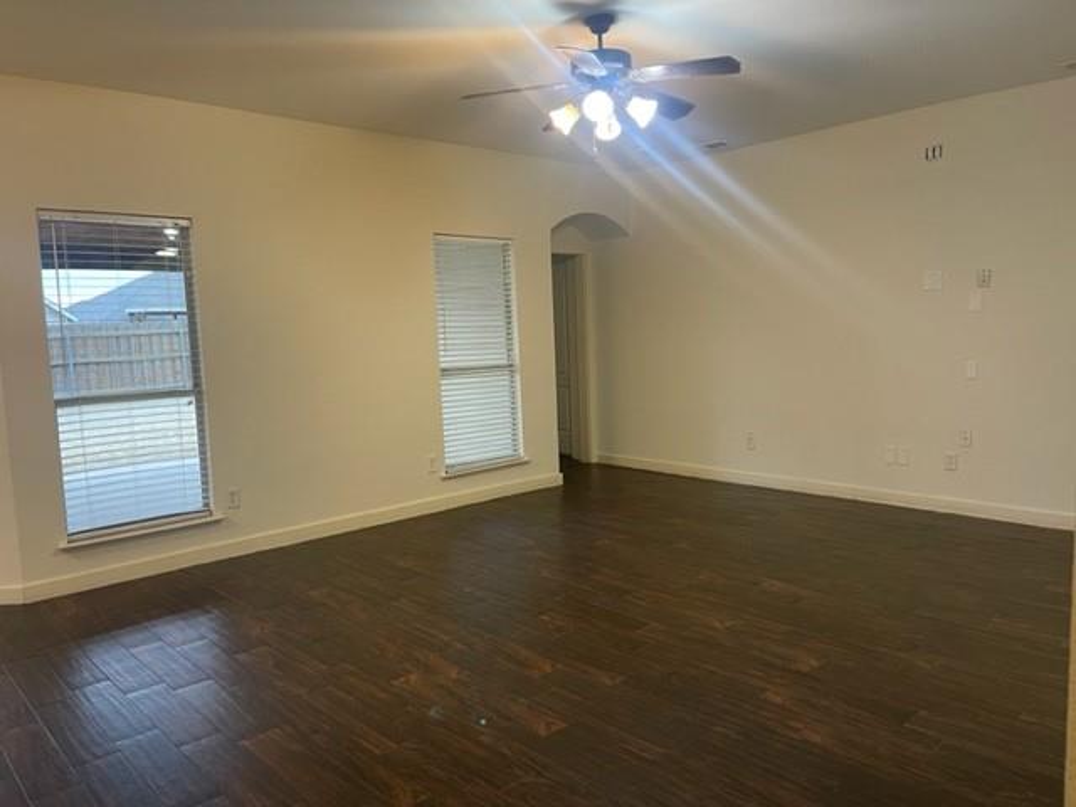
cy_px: 404
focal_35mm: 26
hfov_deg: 67.3
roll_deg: +1.7
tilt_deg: -6.1
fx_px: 808
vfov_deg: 53.1
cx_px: 538
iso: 160
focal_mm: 5.1
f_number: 1.6
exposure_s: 1/60
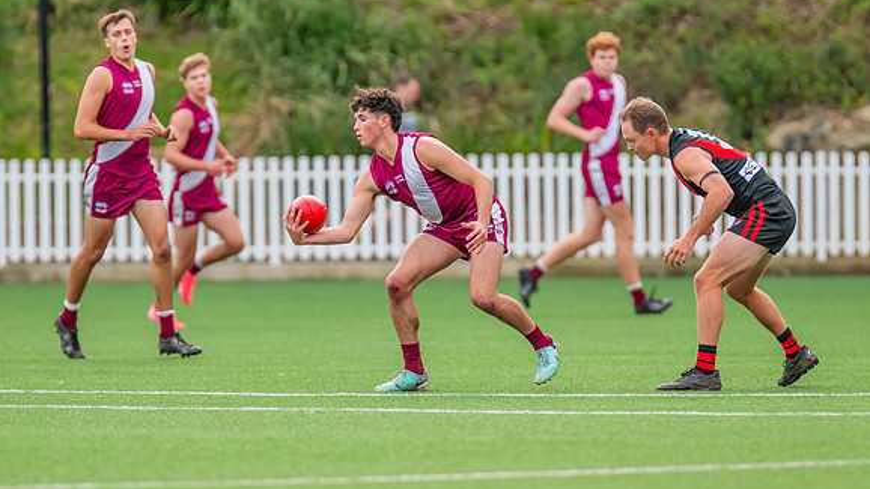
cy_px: 238
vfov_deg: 1.9
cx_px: 377
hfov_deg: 3.4
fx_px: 14578
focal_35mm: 632
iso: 800
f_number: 4.5
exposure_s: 1/1250
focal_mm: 420
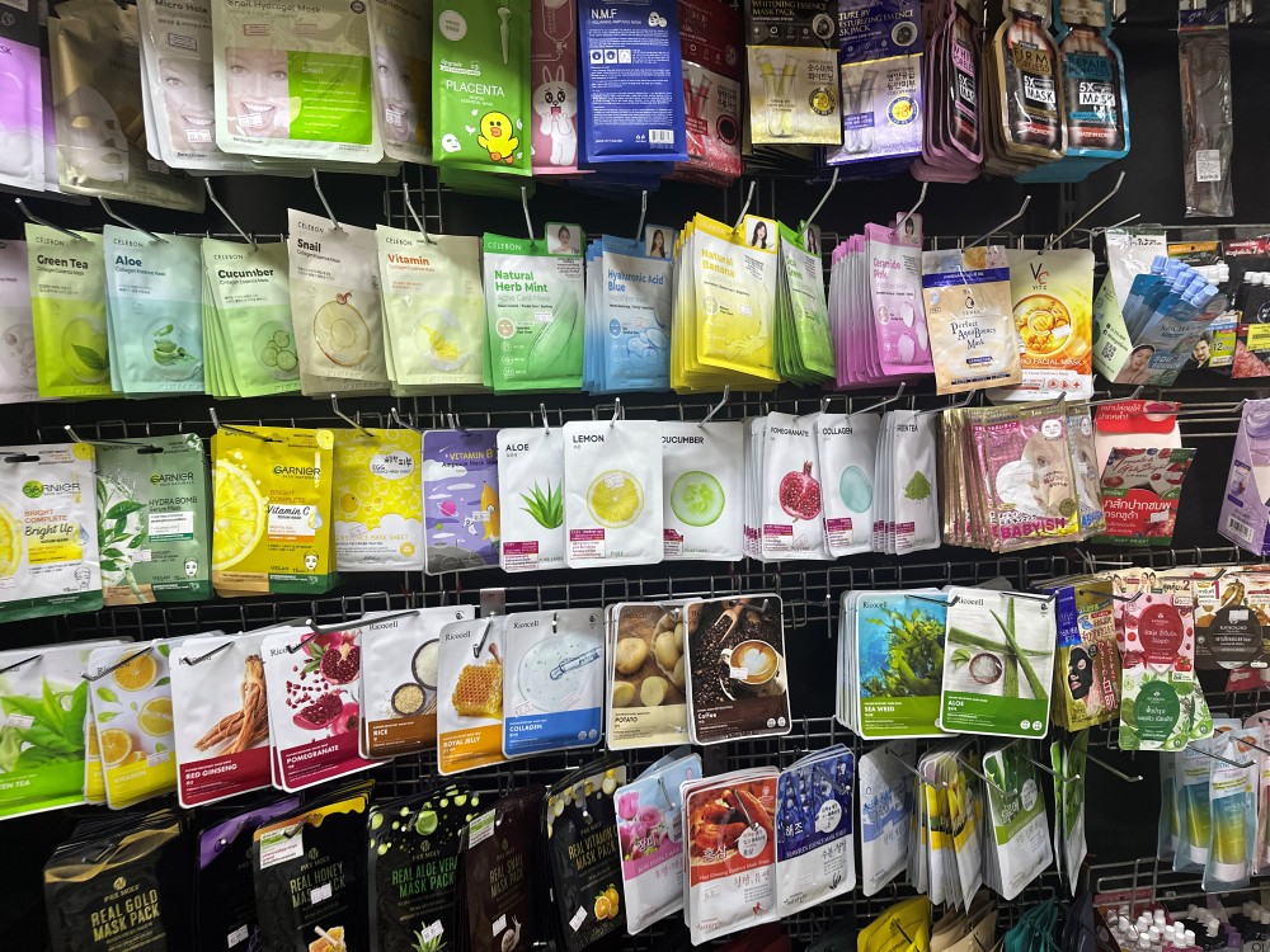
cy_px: 476
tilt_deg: -2.7
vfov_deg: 56.8
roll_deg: +1.5
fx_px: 881
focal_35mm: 24
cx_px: 635
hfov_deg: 71.6
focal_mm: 6.86
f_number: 1.78
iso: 200
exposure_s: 1/50
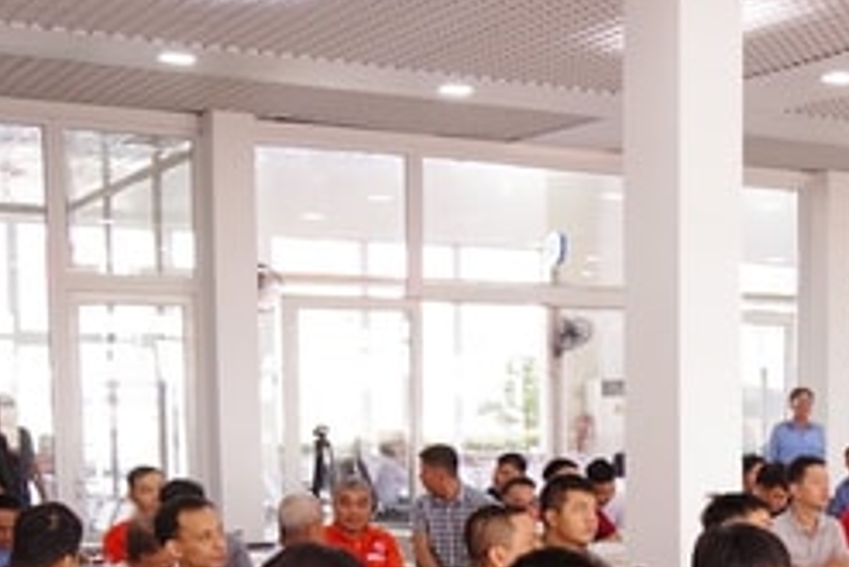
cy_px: 594
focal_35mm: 59
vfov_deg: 22.0
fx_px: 1392
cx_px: 746
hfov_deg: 32.4
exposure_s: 1/40
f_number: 3.5
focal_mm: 18
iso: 400
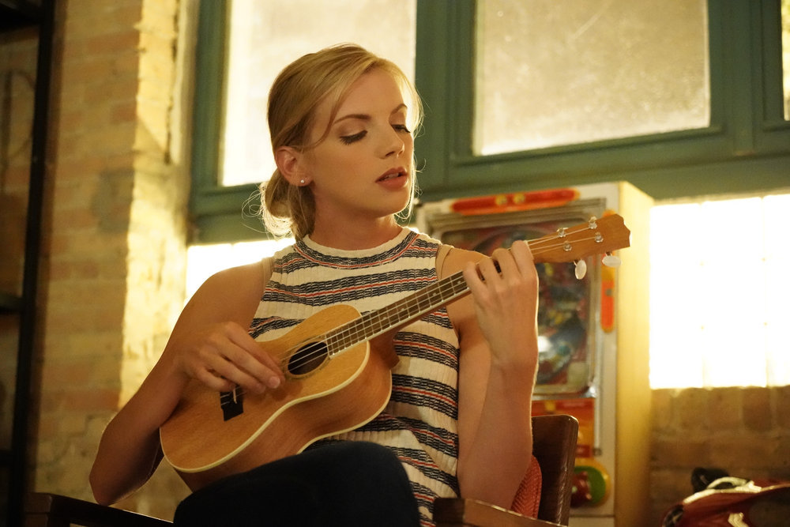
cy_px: 264
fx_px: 1536
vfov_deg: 19.5
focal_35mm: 70
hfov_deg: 28.8
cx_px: 395
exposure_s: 1/100
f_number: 4
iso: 25600
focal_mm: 70
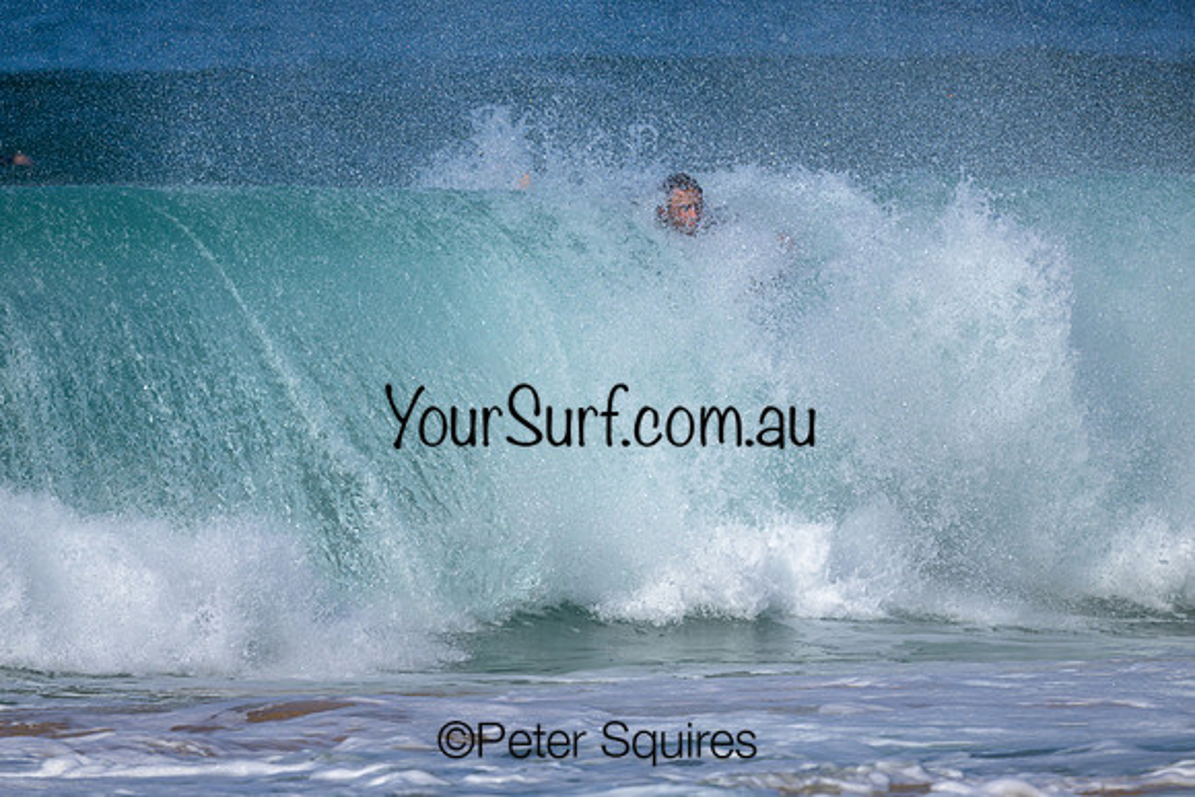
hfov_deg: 2.3
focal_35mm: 889
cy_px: 396
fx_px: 29502
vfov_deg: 1.5
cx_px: 546
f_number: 6.3
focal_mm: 800
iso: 160
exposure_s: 1/2000
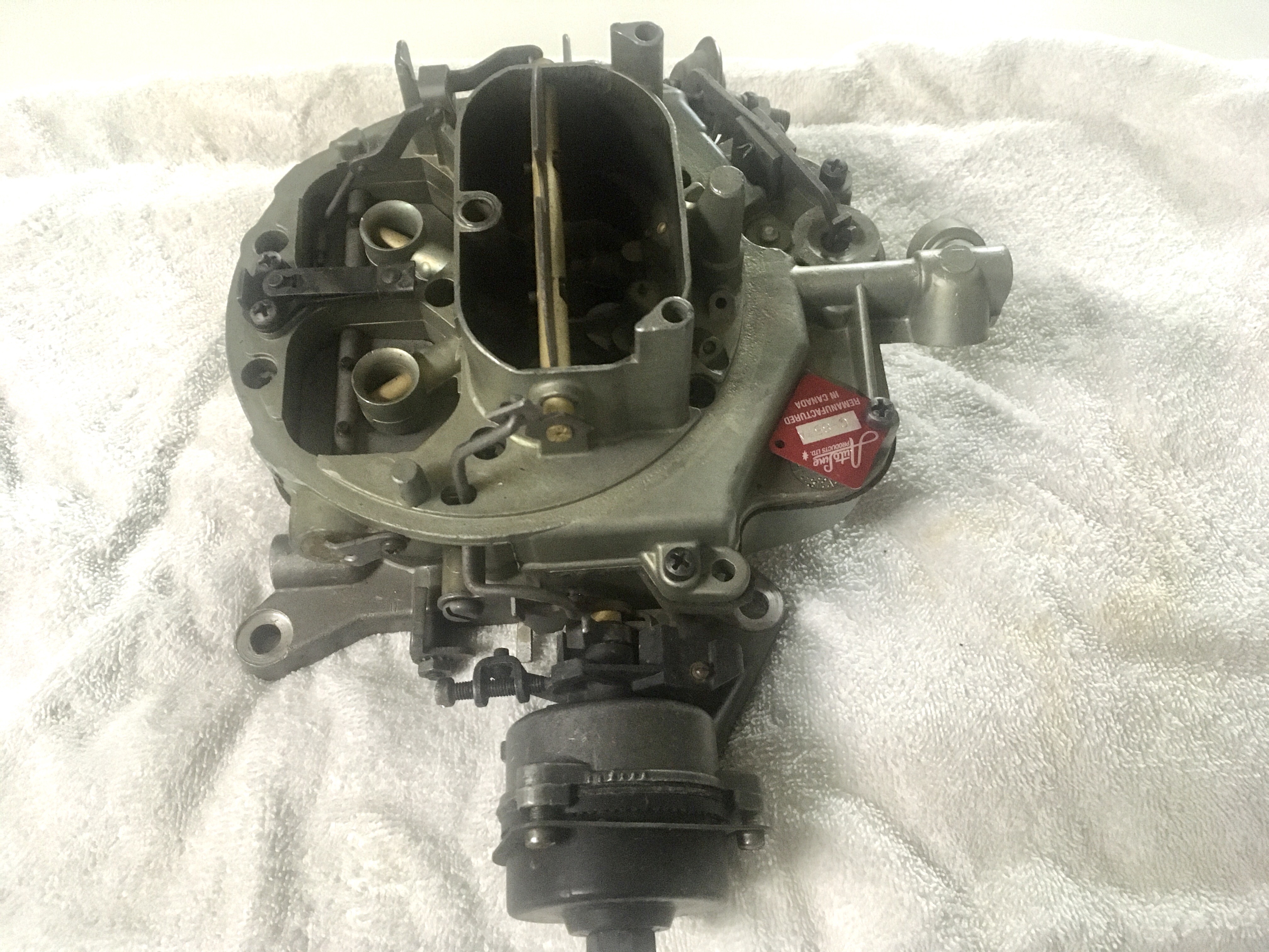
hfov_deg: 61.7
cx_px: 634
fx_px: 1063
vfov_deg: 48.2
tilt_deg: -52.1
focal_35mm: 29
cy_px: 476
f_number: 2.2
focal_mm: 4.15
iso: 320
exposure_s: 1/17
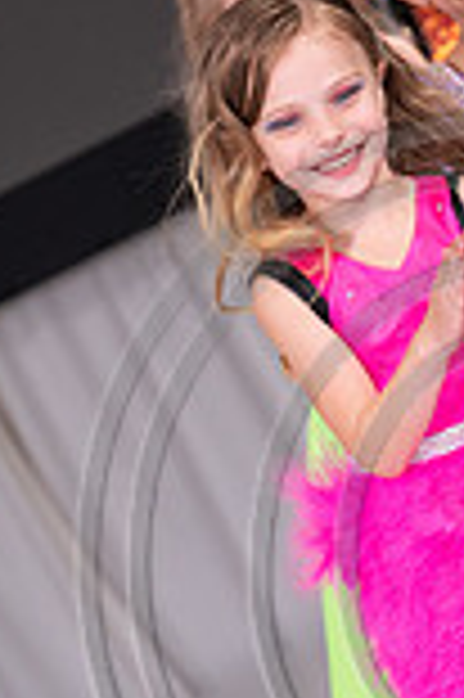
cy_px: 558
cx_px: 534
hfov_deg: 2.9
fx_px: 9281
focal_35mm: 479
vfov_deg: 4.3
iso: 2000
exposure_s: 1/400
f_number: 5.6
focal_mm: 165
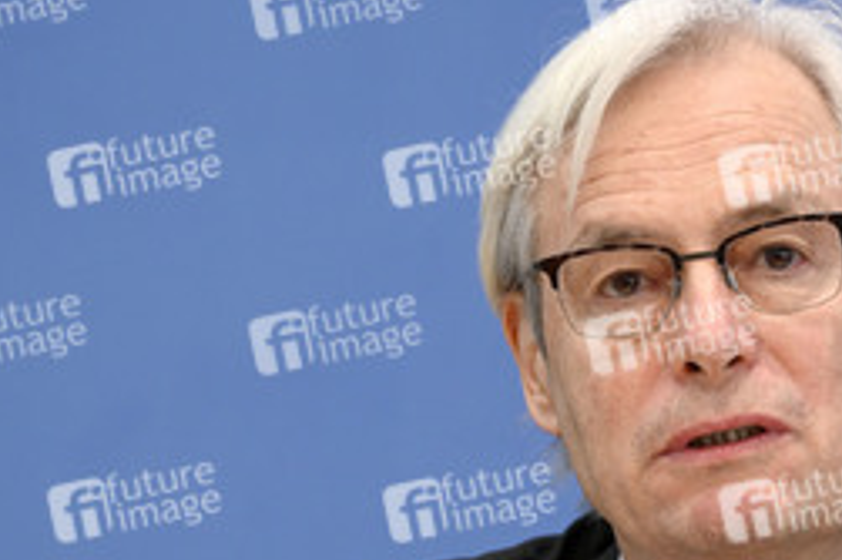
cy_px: 419
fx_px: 5680
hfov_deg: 8.5
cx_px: 716
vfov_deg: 5.6
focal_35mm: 243
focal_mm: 135
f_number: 5.6
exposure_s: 1/640
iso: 3200
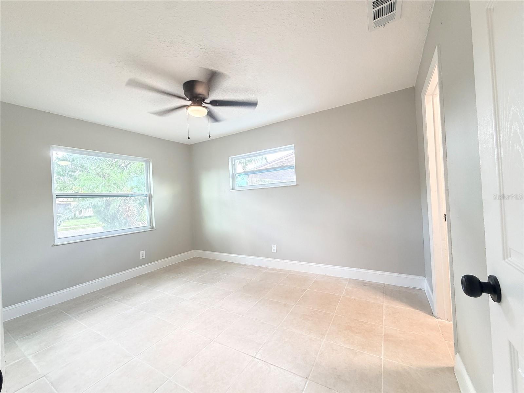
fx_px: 212
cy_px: 196
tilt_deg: +0.7
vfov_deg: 85.7
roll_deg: +3.4
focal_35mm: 14
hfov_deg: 102.1
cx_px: 262
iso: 400
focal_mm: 2.22
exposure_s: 1/60
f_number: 2.2
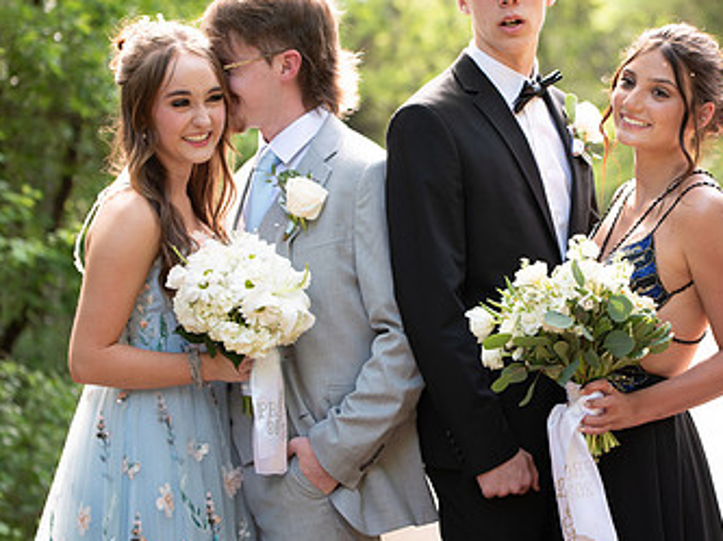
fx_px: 3130
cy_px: 220
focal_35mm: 150
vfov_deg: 9.9
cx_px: 582
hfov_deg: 13.1
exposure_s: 1/100
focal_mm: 80
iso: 100
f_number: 2.8
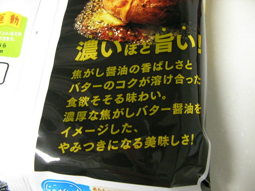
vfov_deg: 37.7
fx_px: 280
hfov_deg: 49.0
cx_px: 128
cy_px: 96
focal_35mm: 38
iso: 100
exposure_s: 1/6.1
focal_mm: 5.8
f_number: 3.5
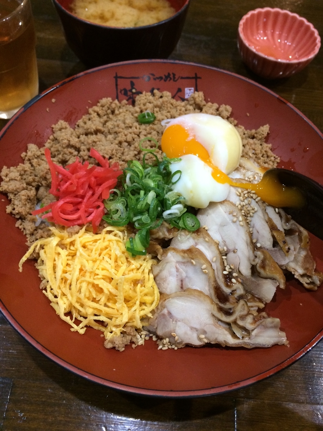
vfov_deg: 61.7
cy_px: 216
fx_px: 361
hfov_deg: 48.2
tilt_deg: -61.9
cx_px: 162
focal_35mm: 29
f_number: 2.2
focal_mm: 4.15
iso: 200
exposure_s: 1/30
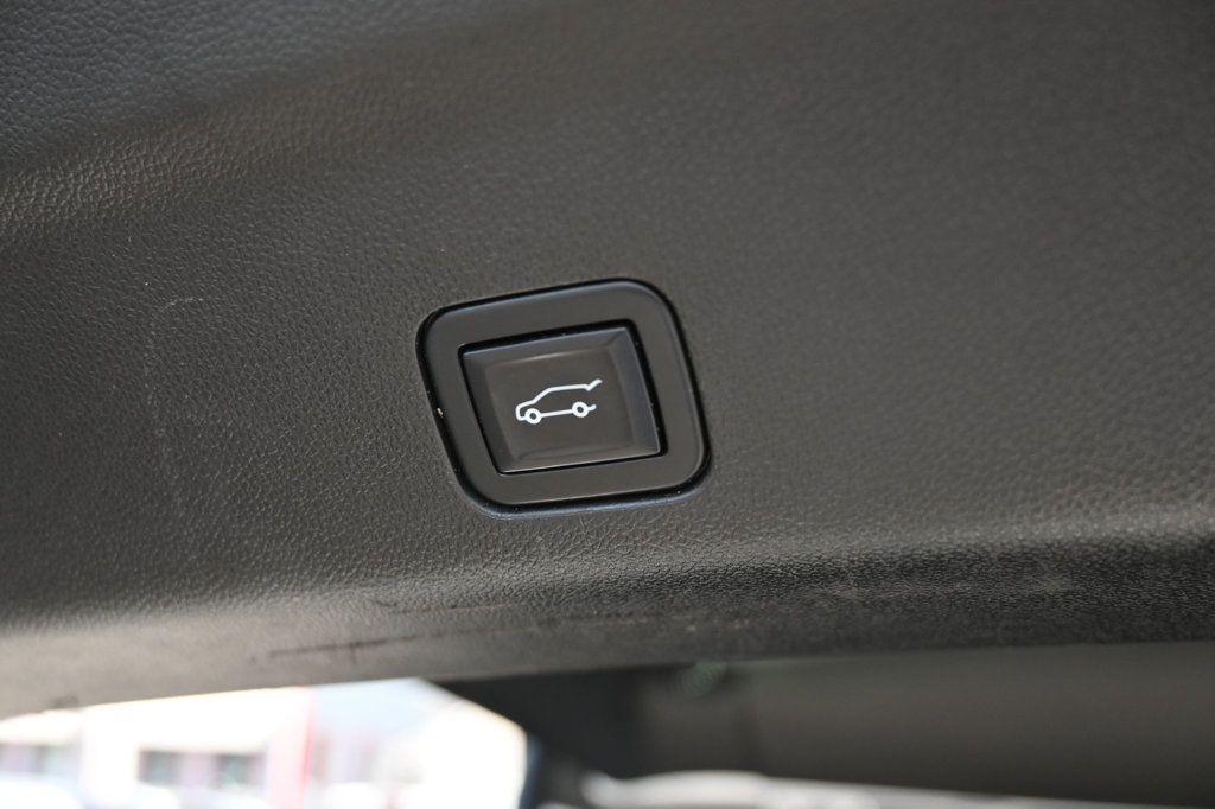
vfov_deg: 38.3
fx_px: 1164
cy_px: 404
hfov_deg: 55.1
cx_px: 608
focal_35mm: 34
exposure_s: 1/200
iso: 400
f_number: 4.2
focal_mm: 23
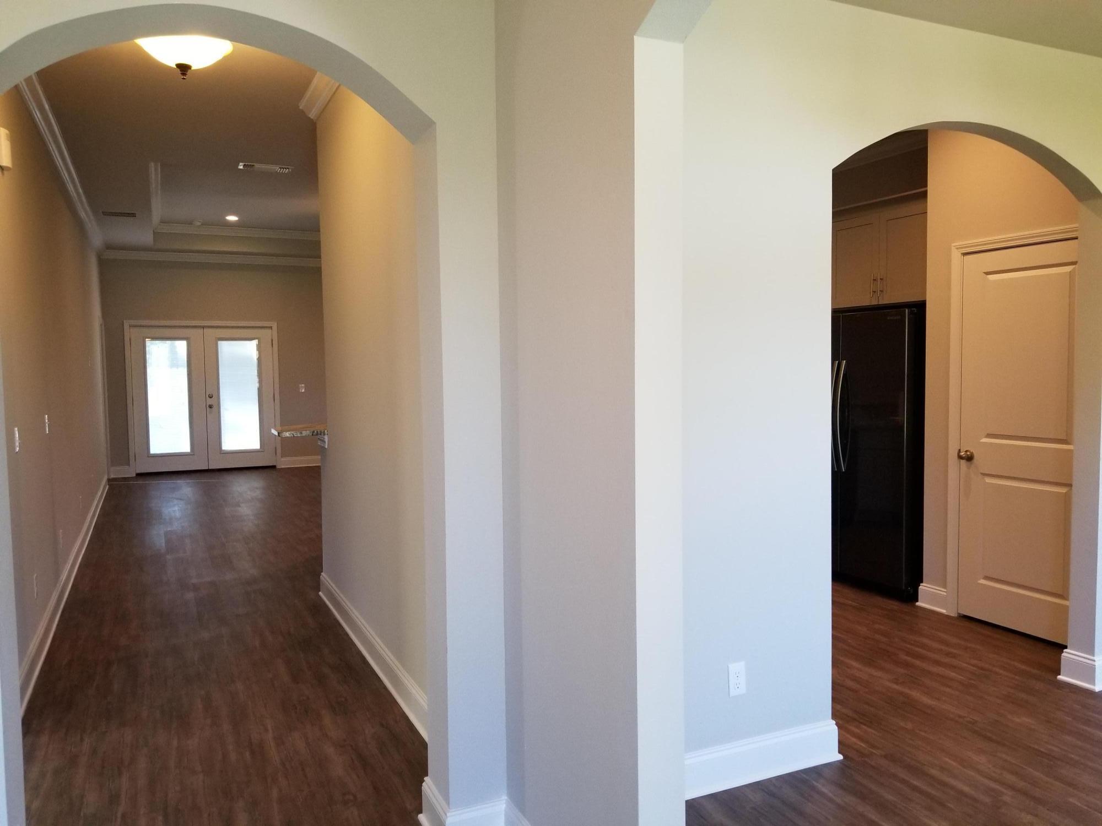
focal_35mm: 26
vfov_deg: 53.1
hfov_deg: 67.3
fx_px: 828
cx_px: 551
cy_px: 413
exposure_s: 1/60
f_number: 1.7
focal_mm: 4.3
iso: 160
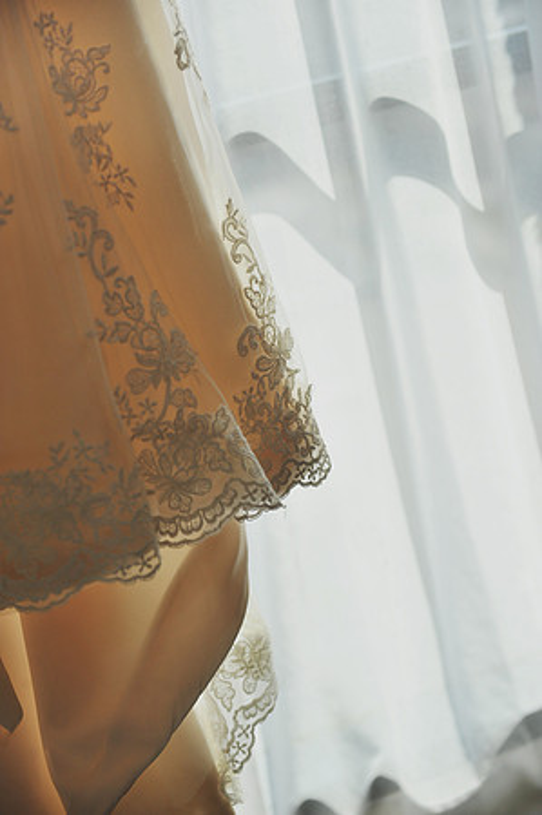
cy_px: 408
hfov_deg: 19.4
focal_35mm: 70
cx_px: 271
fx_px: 1584
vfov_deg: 28.9
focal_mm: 70
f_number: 4
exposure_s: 1/1250
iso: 400
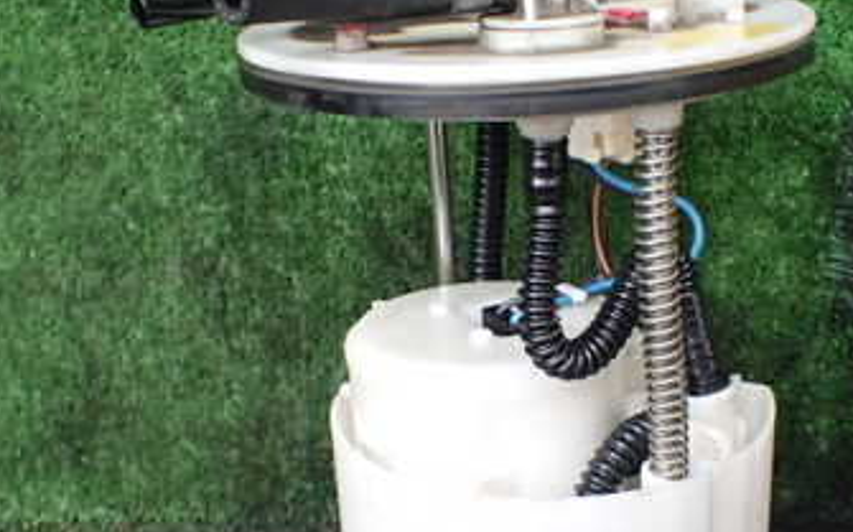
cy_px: 361
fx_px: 1324
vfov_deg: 22.6
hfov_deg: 35.5
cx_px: 540
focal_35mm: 57
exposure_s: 1/125
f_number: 2.3
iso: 250
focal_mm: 5.4
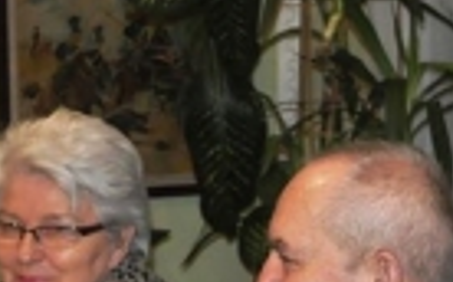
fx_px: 1369
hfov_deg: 18.8
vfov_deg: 10.9
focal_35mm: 111
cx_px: 233
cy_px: 525
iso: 800
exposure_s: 1/60
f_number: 3.5
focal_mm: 20
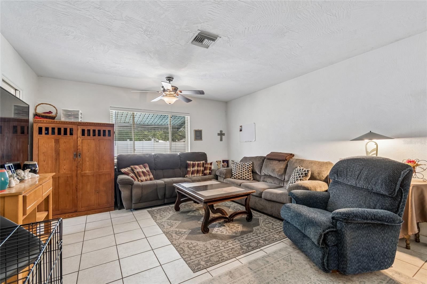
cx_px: 214
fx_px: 178
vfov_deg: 77.3
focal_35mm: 15
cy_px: 142
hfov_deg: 100.4
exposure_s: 1/10
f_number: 4.5
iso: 100
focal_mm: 10
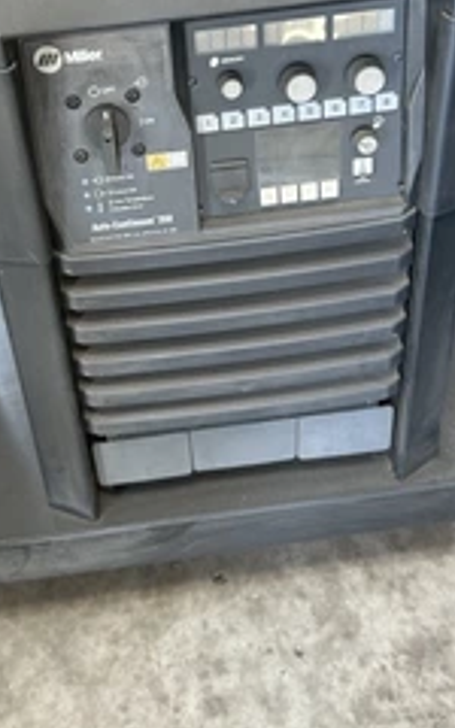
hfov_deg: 27.9
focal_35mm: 46
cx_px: 164
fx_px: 913
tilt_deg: -34.7
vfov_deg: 42.1
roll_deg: +6.9
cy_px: 179
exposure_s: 1/60
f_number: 1.5
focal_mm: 5.7
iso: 160
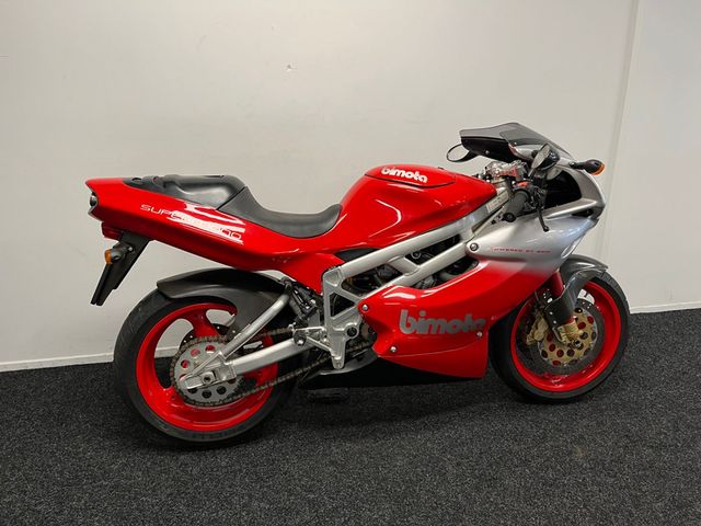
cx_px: 350
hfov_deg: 67.3
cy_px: 263
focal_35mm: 26
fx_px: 527
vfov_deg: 53.1
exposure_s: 1/50
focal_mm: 5.1
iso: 80
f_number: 1.6
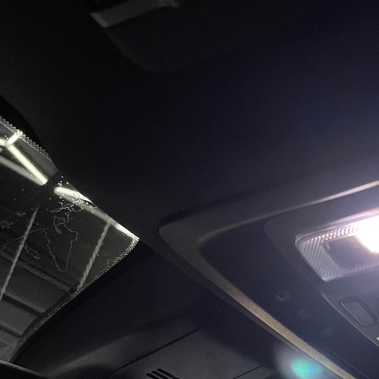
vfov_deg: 31.8
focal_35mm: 52
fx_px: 644
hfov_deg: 31.2
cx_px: 346
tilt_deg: +27.3
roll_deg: -11.1
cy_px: 308
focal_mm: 4.2
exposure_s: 1/60
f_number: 1.6
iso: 500
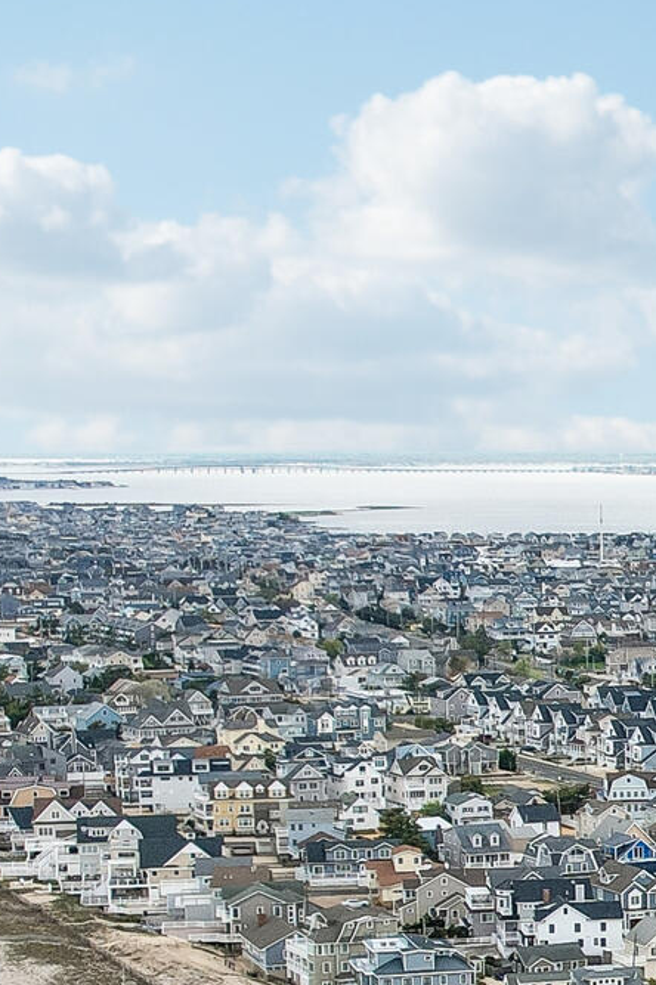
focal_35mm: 99
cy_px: 961
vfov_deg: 20.1
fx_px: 2709
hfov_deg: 13.1
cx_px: 988
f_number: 2.8
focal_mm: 8.4
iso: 100
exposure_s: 1/730
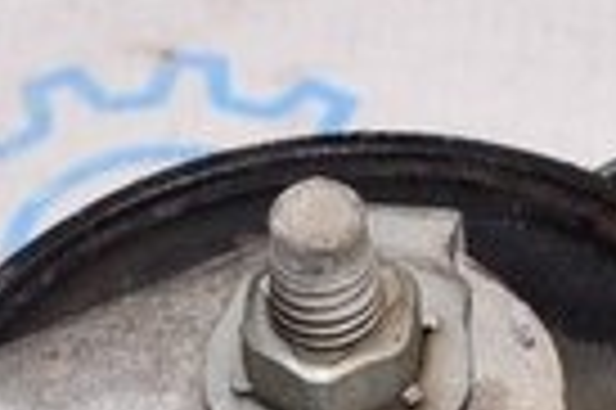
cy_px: 1115
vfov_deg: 5.8
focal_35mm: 225
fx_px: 3845
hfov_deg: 9.1
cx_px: 499
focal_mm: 20
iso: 1600
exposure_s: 1/125
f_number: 8
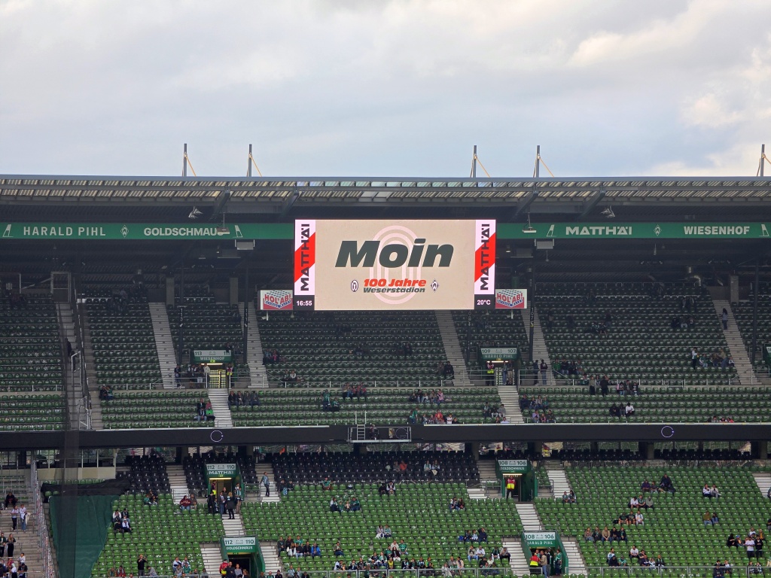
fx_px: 2561
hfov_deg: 17.1
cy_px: 289
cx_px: 386
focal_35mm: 115
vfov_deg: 12.9
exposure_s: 1/349
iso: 50
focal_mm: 18.6
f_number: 2.9
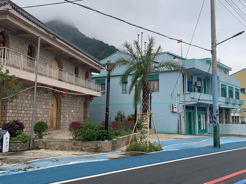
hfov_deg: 47.8
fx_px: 277
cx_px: 128
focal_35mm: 39
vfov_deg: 36.8
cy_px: 80
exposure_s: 1/2309
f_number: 1.8
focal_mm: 4.25
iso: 25
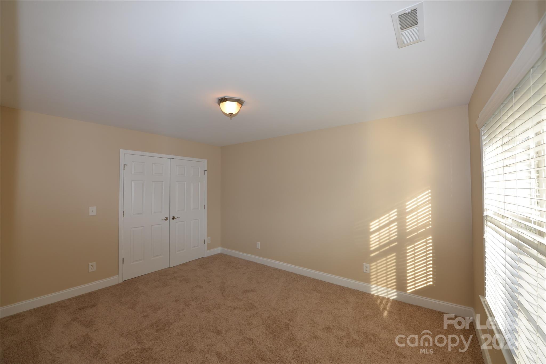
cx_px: 273
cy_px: 182
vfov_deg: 81.2
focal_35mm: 14
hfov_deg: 104.3
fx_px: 212
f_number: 5
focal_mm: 14
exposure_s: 1/100
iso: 200
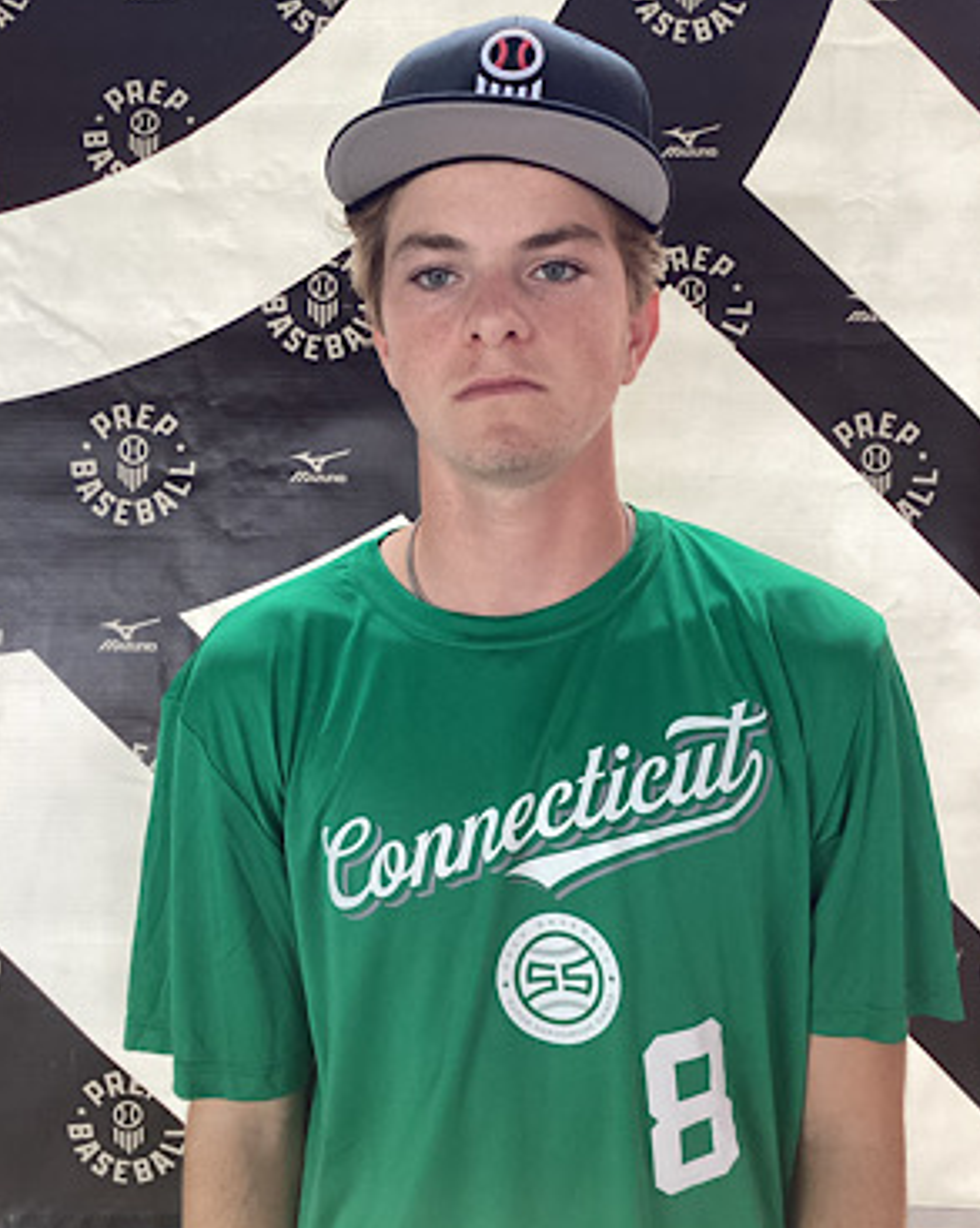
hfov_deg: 44.5
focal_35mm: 33
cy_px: 599
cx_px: 488
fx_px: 1198
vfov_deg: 54.3
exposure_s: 1/120
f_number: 2.4
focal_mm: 3.3
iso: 64
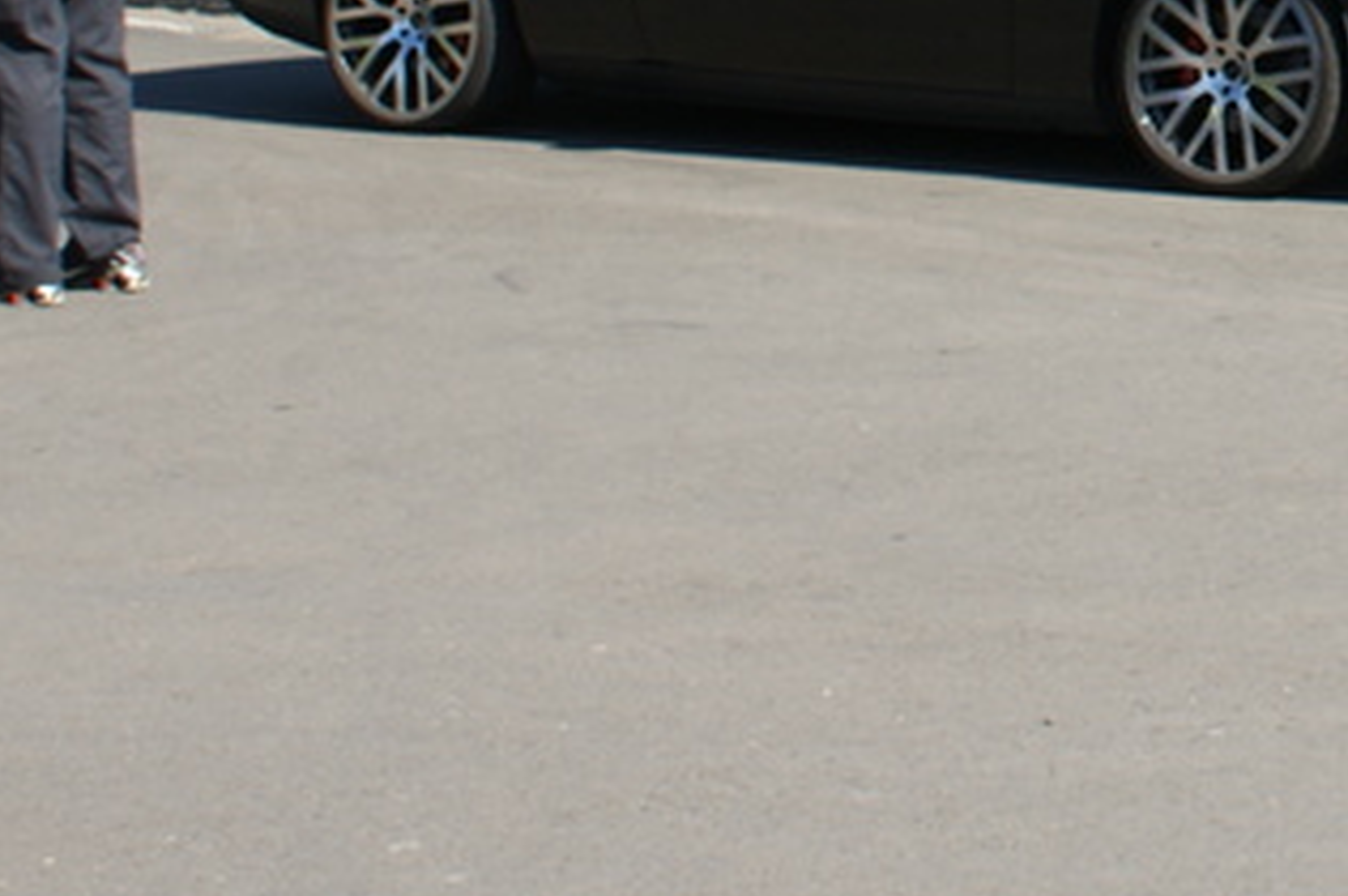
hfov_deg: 17.7
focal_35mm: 107
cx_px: 1834
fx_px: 4002
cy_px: -420
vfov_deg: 12.2
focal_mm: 22
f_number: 6.3
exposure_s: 1/250
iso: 100
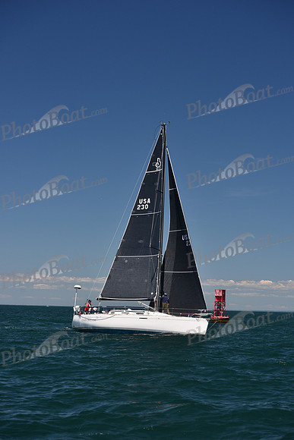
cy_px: 220
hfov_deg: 17.1
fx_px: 979
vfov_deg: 25.4
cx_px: 147
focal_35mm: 80
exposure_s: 1/800
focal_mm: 80
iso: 250
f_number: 5.6
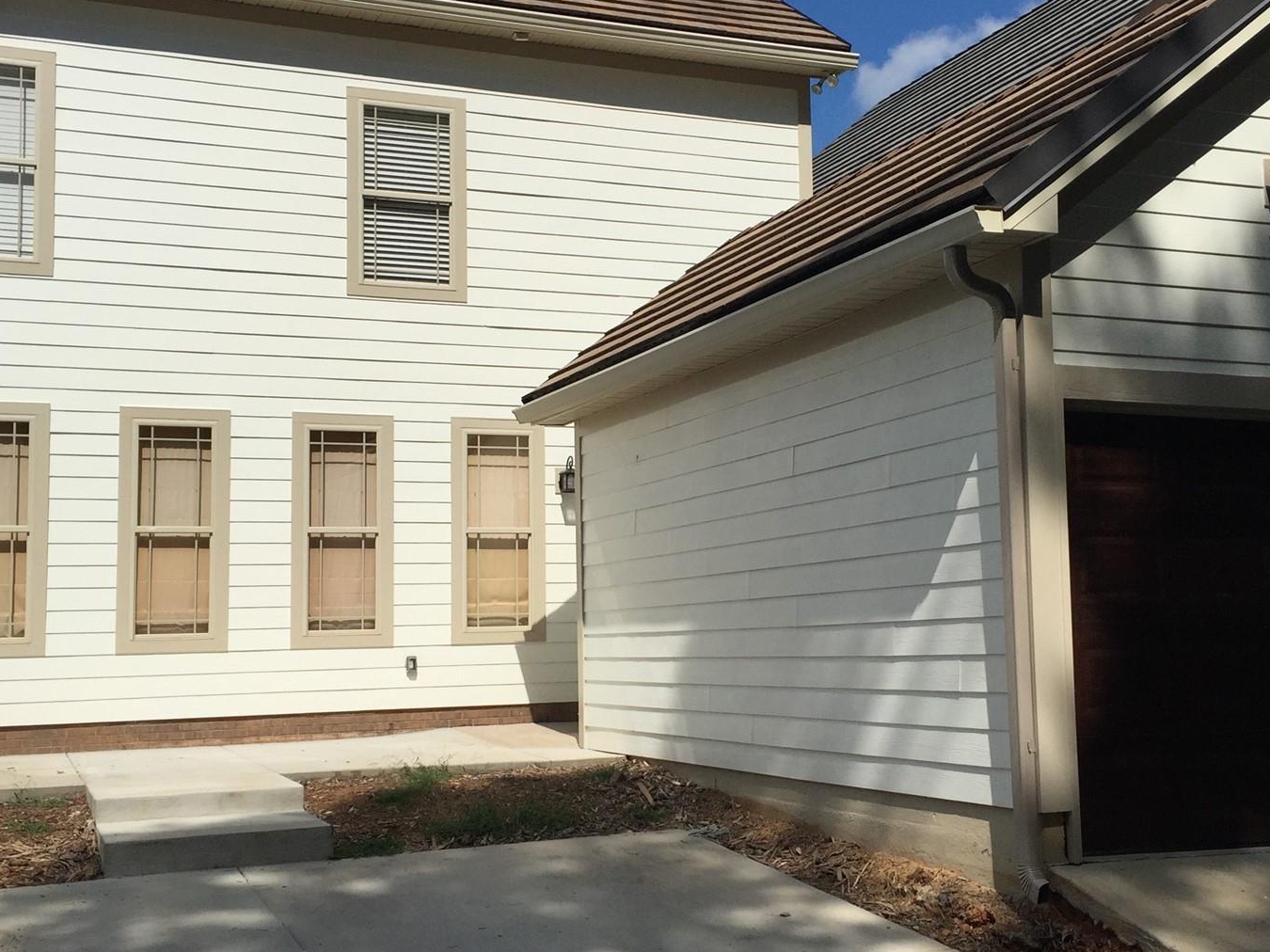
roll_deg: +0.4
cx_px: 675
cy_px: 509
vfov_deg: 32.9
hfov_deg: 42.9
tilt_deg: +3.8
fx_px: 1614
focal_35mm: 44
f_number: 2.2
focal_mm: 4.15
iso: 32
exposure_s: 1/5650
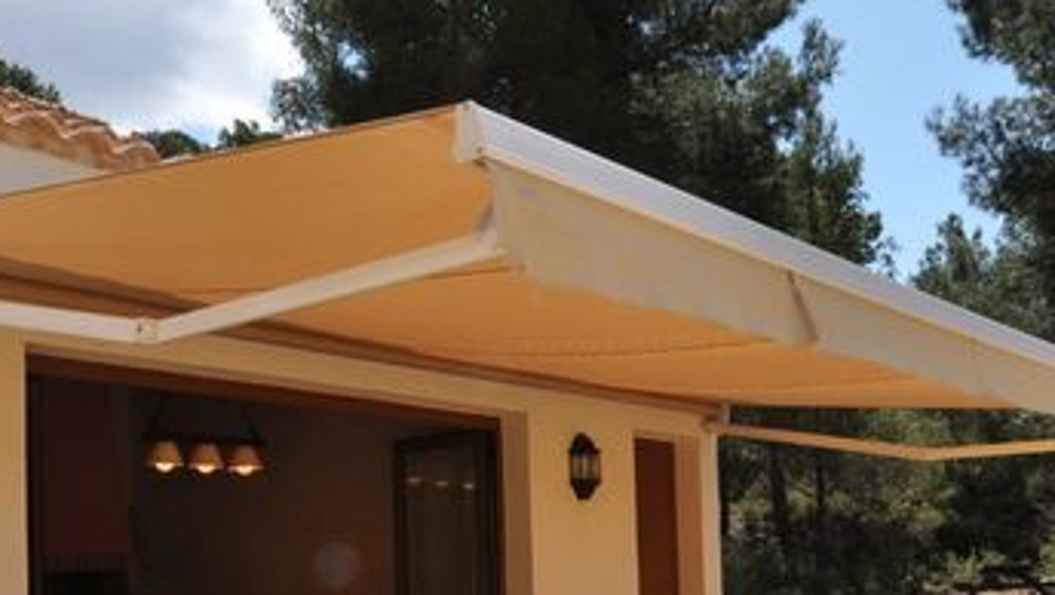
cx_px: 449
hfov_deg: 47.2
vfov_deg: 27.2
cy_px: 483
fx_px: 1204
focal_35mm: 43
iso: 200
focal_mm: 10
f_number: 14
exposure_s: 1/200
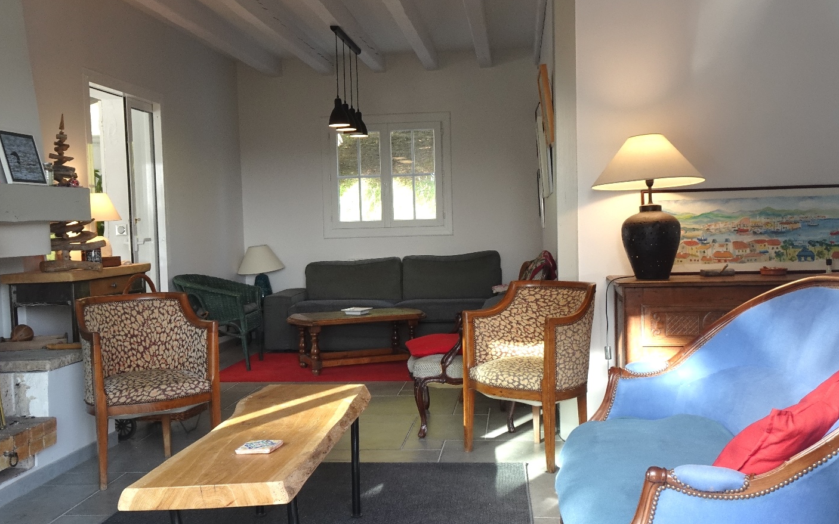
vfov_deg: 33.6
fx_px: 869
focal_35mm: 38
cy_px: 271
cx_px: 413
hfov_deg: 51.5
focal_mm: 5.9
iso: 100
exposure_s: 1/40
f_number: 4
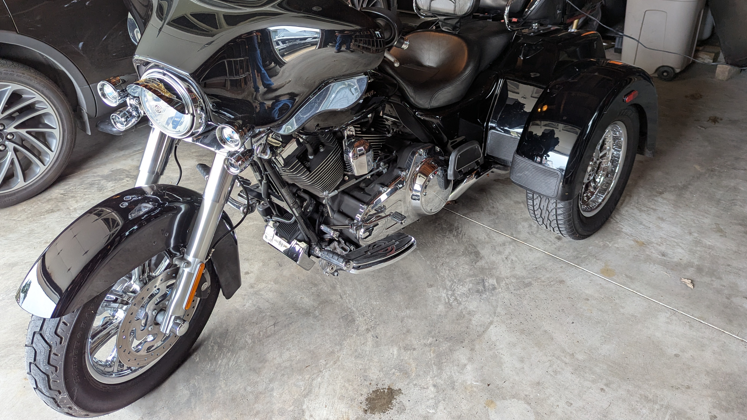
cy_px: 151
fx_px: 535
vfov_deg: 42.5
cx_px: 365
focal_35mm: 27
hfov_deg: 69.8
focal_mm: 6.81
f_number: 1.85
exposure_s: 1/104
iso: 127
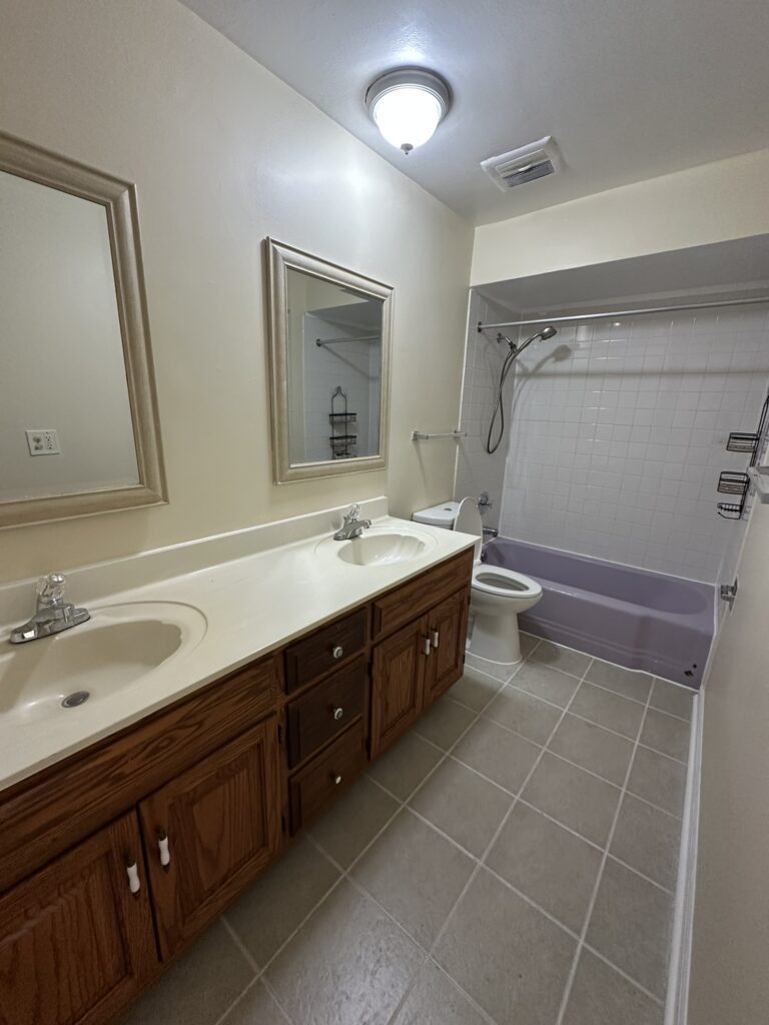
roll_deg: -3.5
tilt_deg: -13.6
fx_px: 415
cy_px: 512
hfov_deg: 85.7
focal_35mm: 14
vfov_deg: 102.1
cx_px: 384
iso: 200
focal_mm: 2.22
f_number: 2.2
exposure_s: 1/60
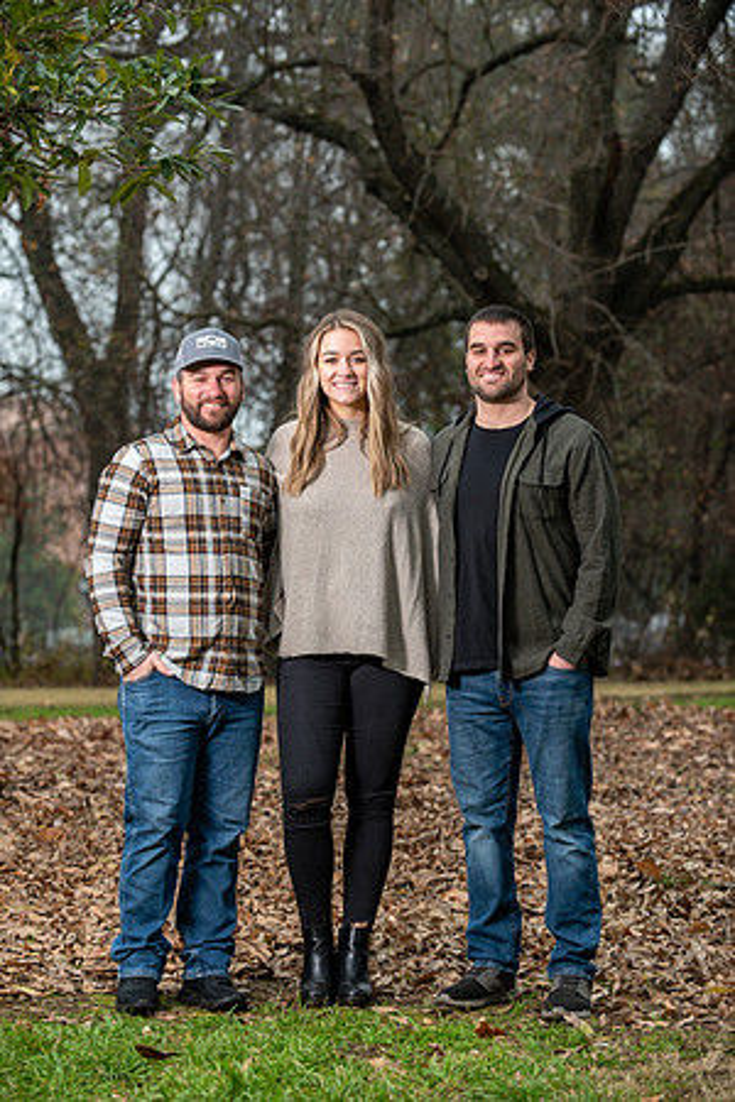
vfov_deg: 20.0
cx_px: 368
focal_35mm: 102
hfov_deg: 13.4
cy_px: 551
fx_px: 3124
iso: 200
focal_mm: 102
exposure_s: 1/125
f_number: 4
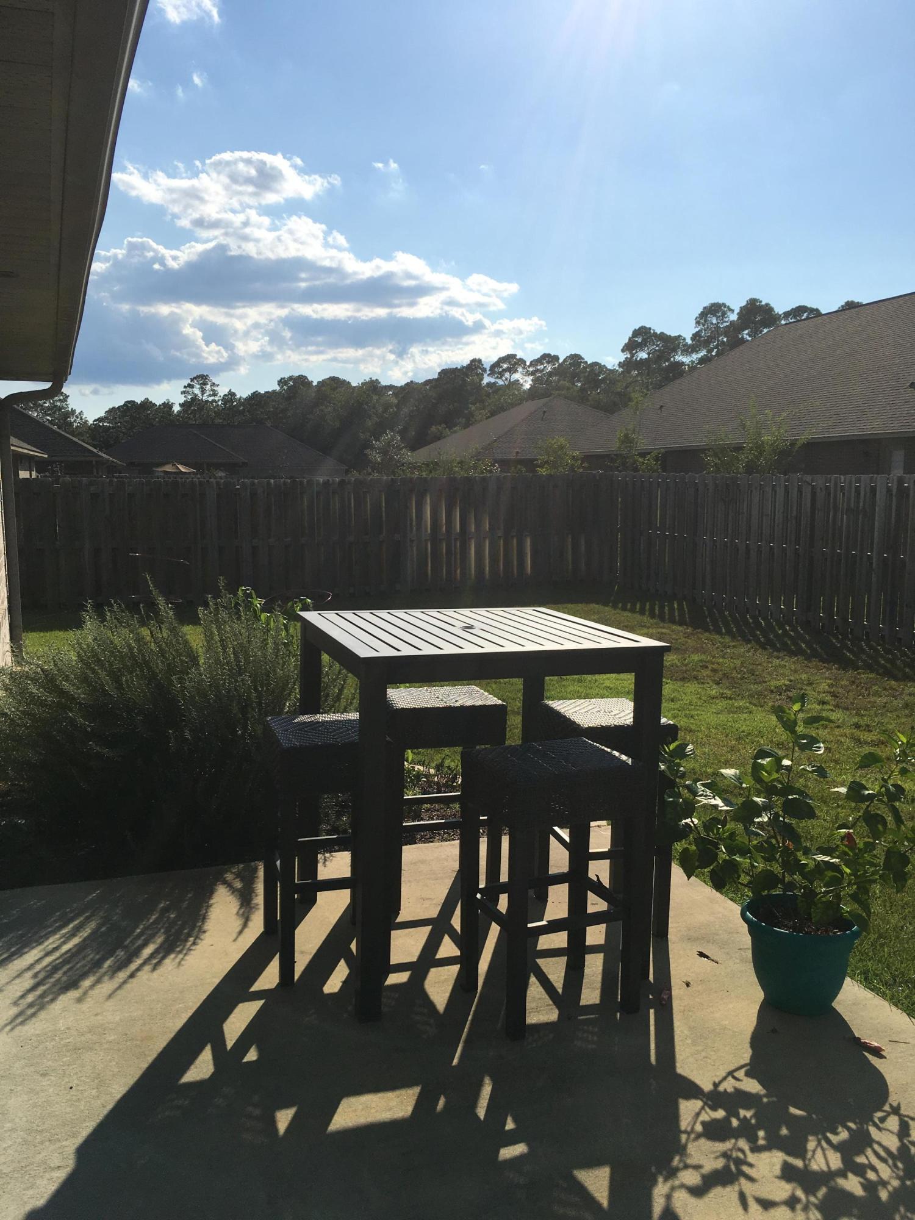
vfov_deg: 61.7
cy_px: 610
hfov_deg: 48.2
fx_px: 1022
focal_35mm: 29
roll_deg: +2.3
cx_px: 458
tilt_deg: -7.1
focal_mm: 4.15
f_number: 2.2
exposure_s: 1/4808
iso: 25
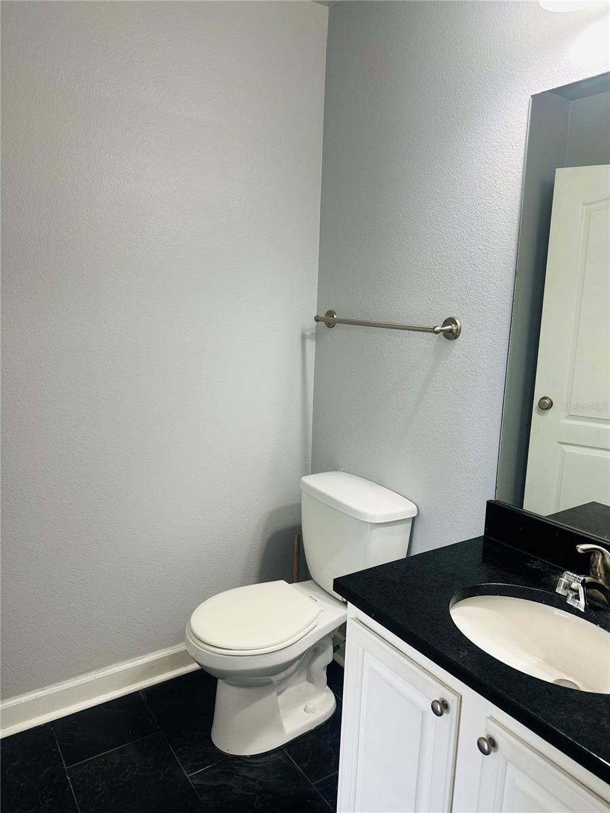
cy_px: 406
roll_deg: -2.1
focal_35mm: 24
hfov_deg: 56.8
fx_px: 564
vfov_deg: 71.6
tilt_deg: -10.7
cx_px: 305
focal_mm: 6.86
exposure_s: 1/60
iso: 125
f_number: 1.78
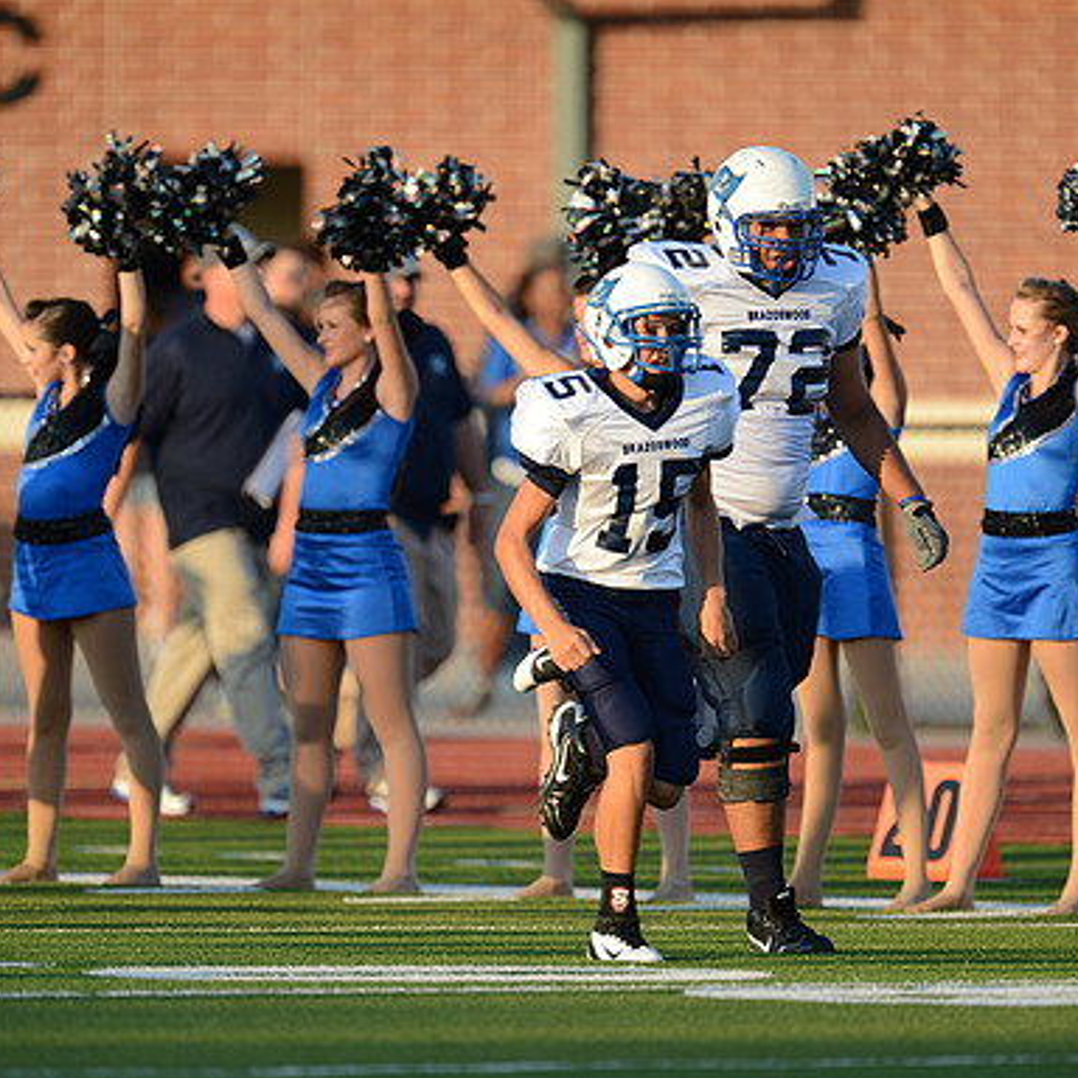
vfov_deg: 2.5
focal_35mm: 706
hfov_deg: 2.5
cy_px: 539
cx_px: 575
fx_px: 24874
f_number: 4
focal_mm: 550
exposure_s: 1/2500
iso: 800
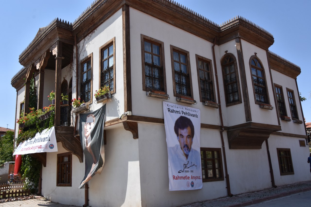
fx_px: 285
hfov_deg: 57.2
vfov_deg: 40.0
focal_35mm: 33
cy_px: 104
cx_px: 156
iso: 220
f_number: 8
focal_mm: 22
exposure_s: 1/500
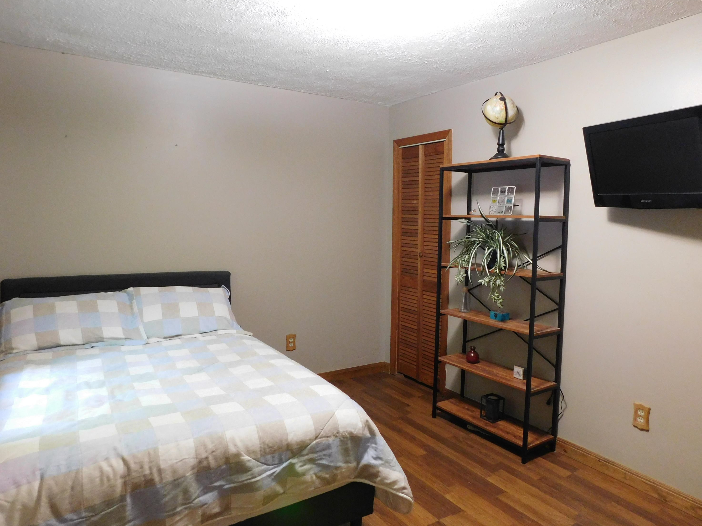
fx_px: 487
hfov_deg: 71.6
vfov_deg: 56.8
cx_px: 358
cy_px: 253
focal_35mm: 24
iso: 400
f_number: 3
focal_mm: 4
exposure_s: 1/10
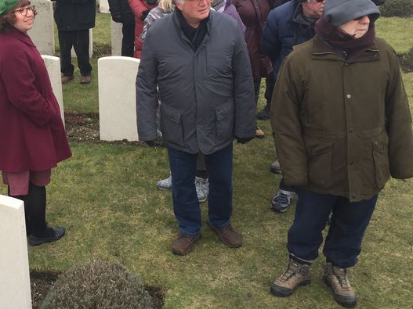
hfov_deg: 33.8
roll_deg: +5.4
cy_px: 84
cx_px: 75
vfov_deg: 26.3
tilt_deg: -20.3
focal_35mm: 55
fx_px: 656
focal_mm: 4.15
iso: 32
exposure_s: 1/648
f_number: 2.2
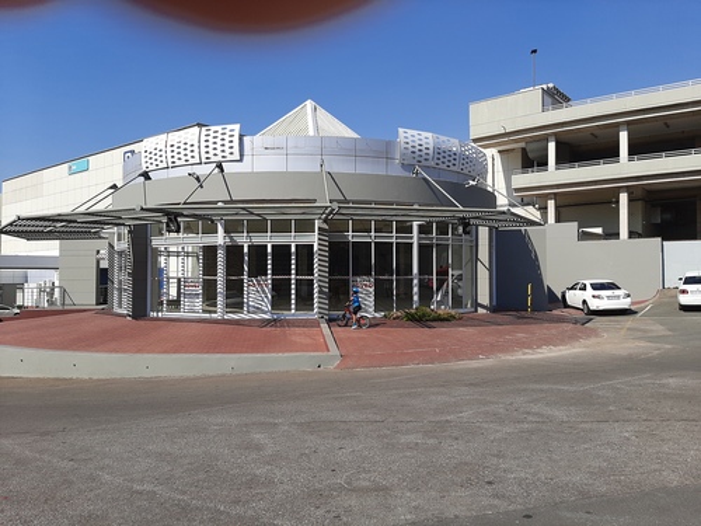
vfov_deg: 51.4
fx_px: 547
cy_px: 263
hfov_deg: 65.3
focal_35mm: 27
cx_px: 350
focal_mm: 3.93
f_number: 1.7
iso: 40
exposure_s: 1/2475
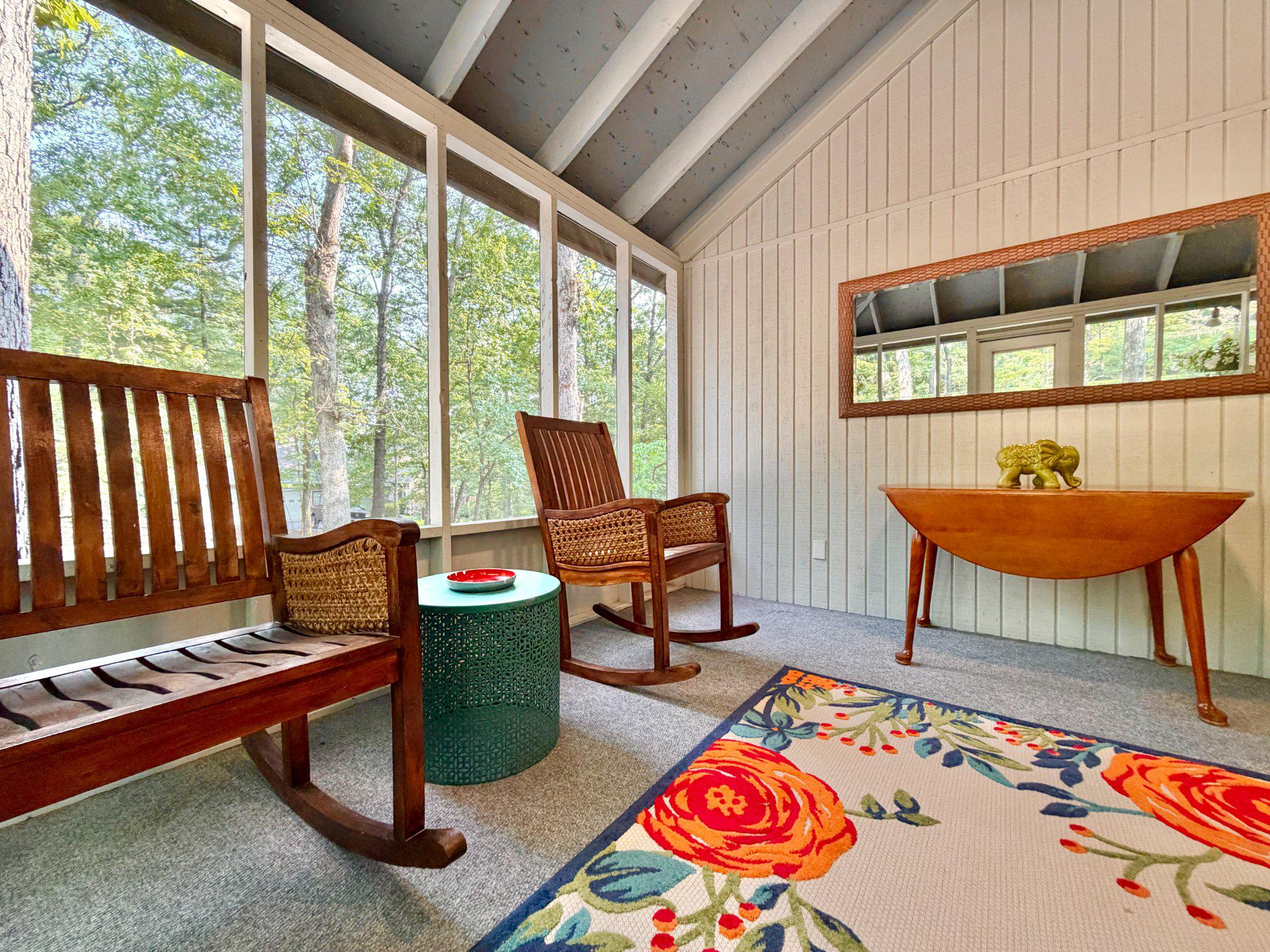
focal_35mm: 14
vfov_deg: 85.7
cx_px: 635
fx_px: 514
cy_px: 476
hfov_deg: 102.1
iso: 250
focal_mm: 2.22
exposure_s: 1/120
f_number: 2.2
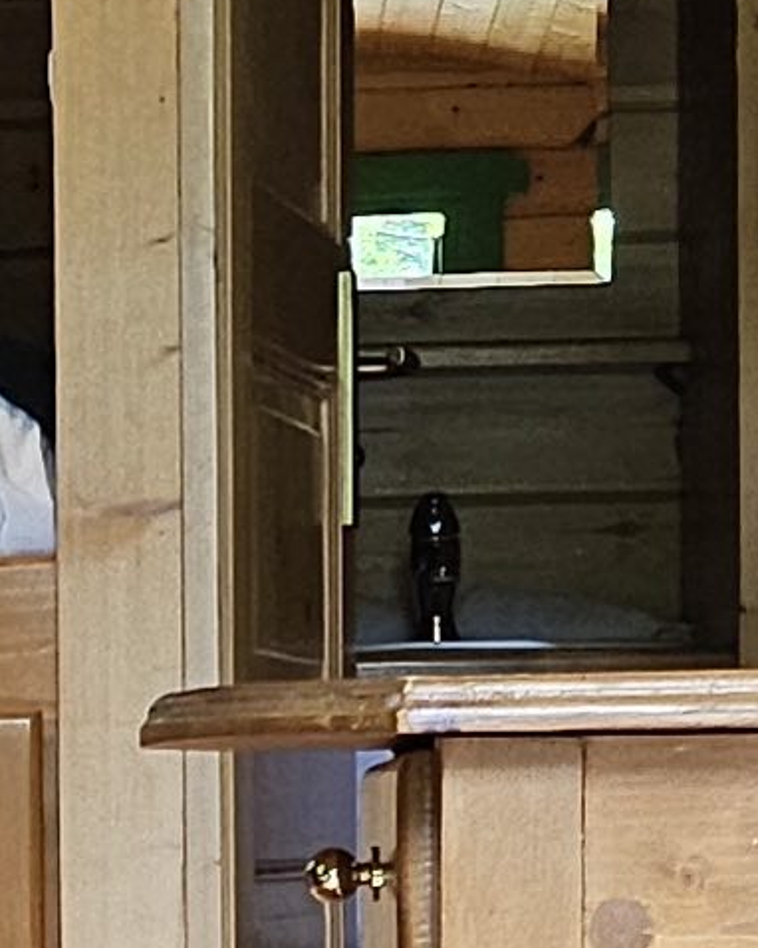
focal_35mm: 196
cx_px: -246
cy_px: 1017
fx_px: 5500
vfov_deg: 9.8
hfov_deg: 7.8
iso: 250
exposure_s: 1/180
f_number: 1.8
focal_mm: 5
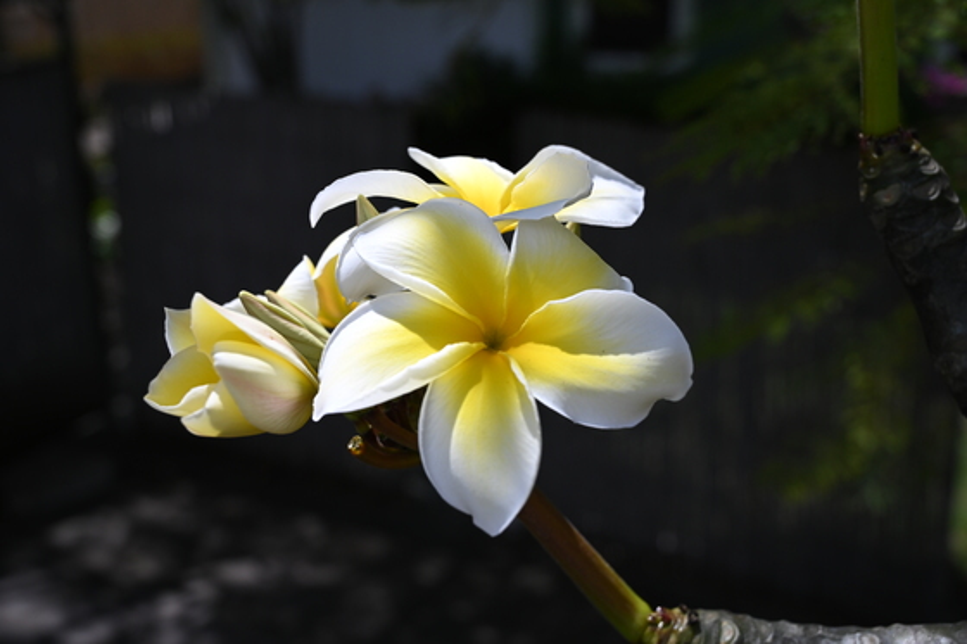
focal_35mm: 43
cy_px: 322
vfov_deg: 31.2
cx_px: 484
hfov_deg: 45.4
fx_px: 1155
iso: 400
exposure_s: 1/2000
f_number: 7.1
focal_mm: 43
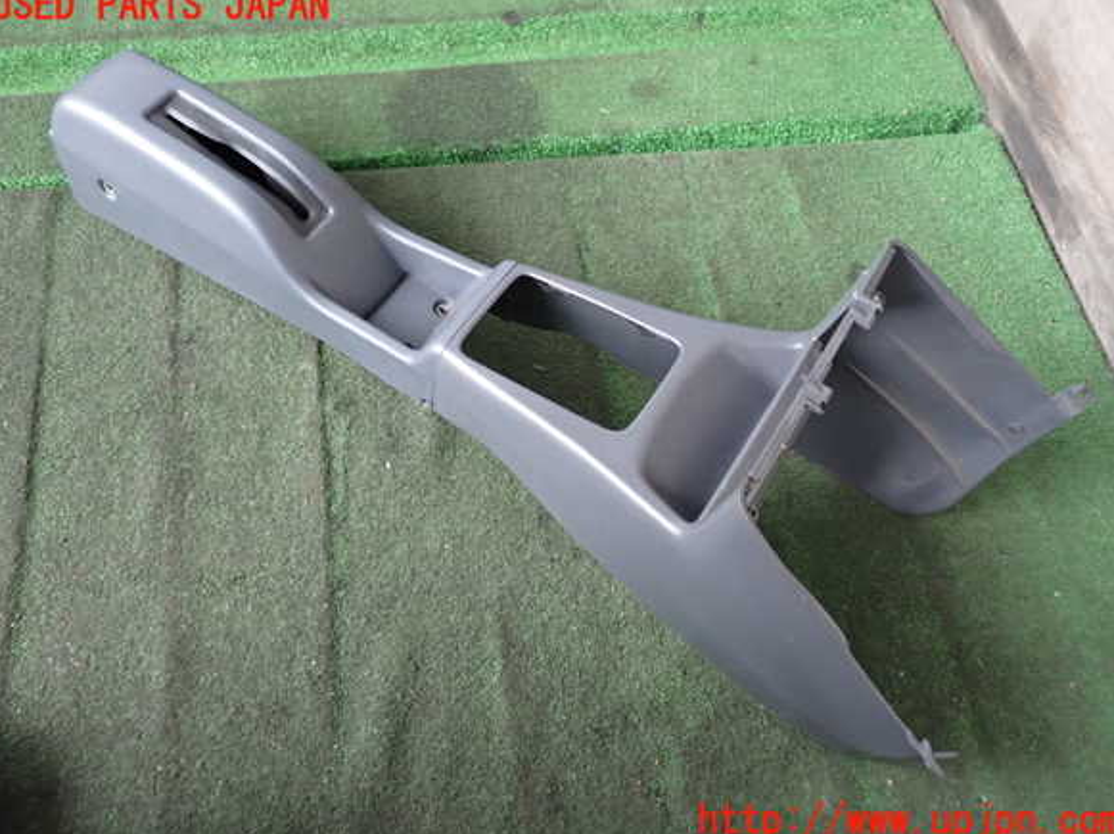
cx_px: 556
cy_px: 414
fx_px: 997
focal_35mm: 31
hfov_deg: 58.4
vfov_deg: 45.4
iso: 400
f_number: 2.3
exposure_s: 1/30
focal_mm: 5.4
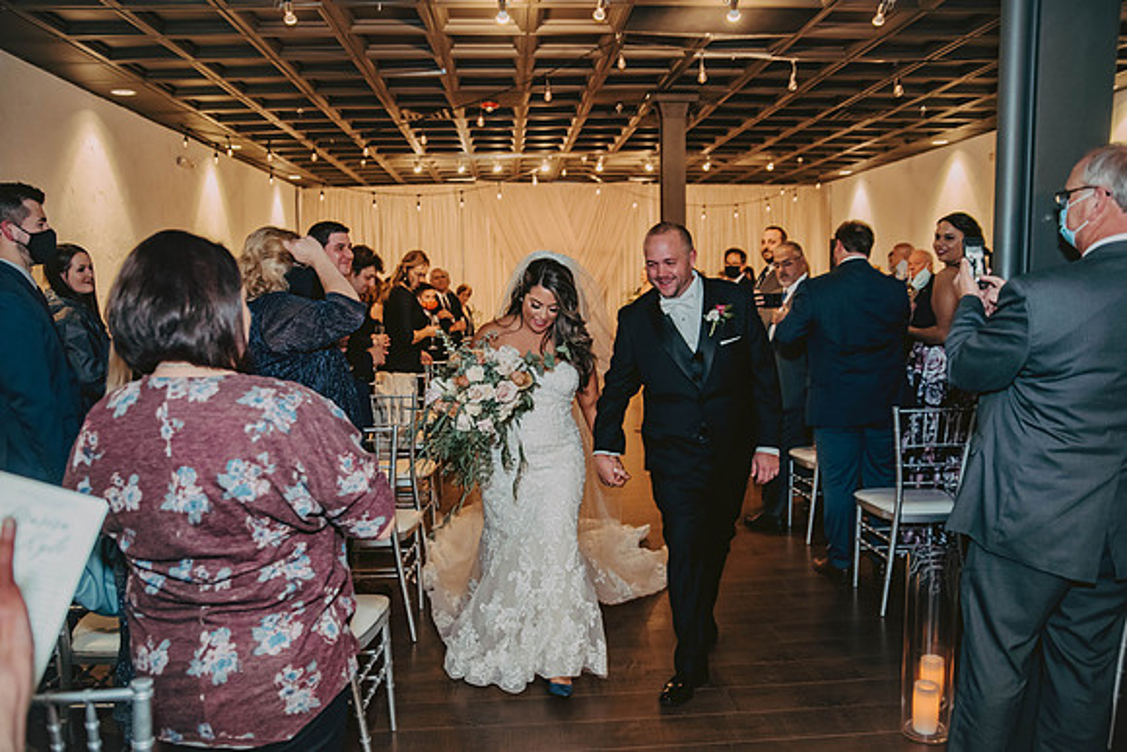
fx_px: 877
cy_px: 376
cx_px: 564
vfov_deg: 46.4
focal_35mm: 28
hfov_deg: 65.5
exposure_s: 1/60
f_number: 3.2
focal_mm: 28
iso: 1250
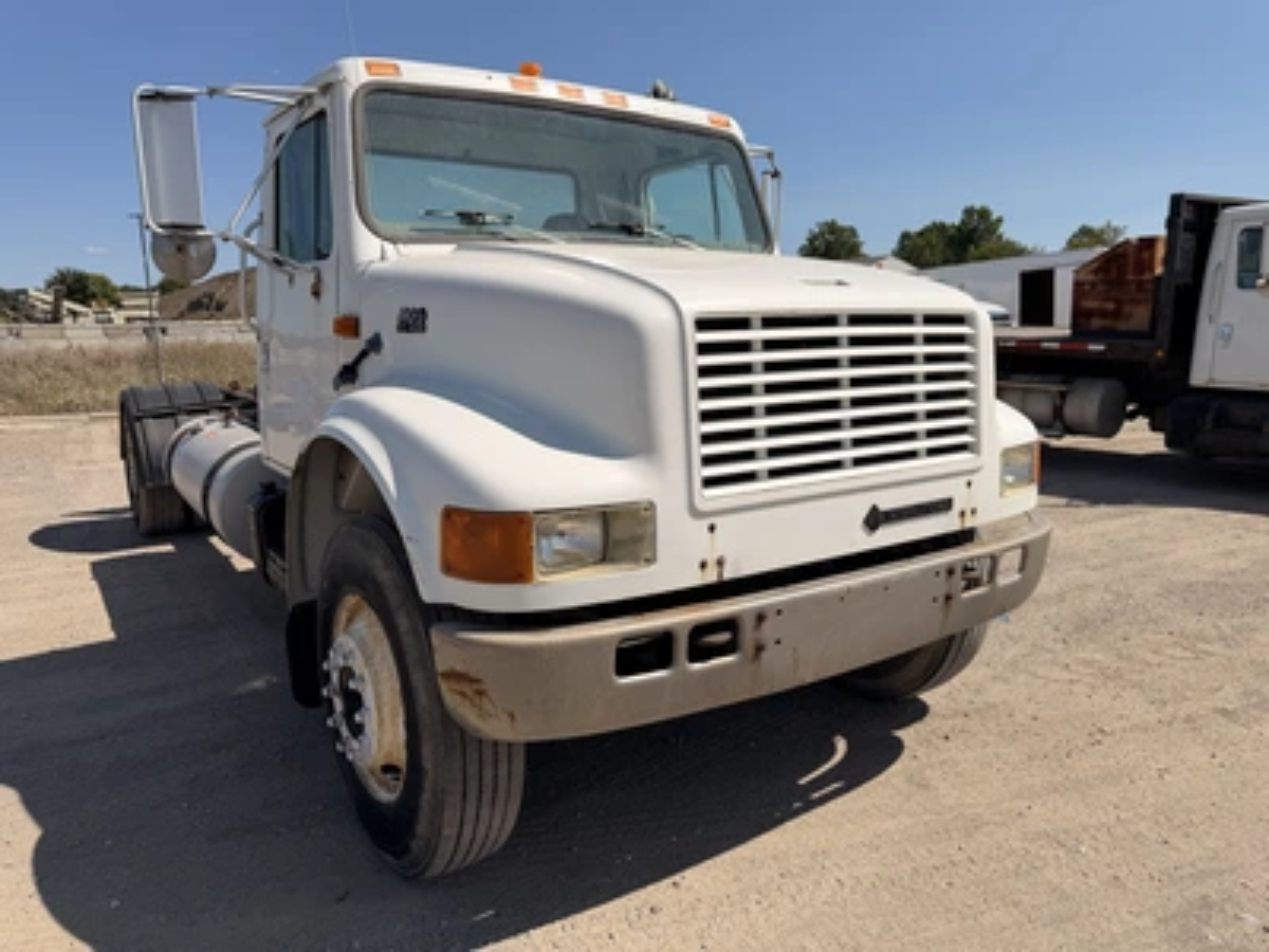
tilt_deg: -6.8
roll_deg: +2.4
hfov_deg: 71.6
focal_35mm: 24
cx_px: 634
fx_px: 880
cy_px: 476
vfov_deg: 56.8
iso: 80
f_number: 1.78
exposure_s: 1/8130
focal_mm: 6.76
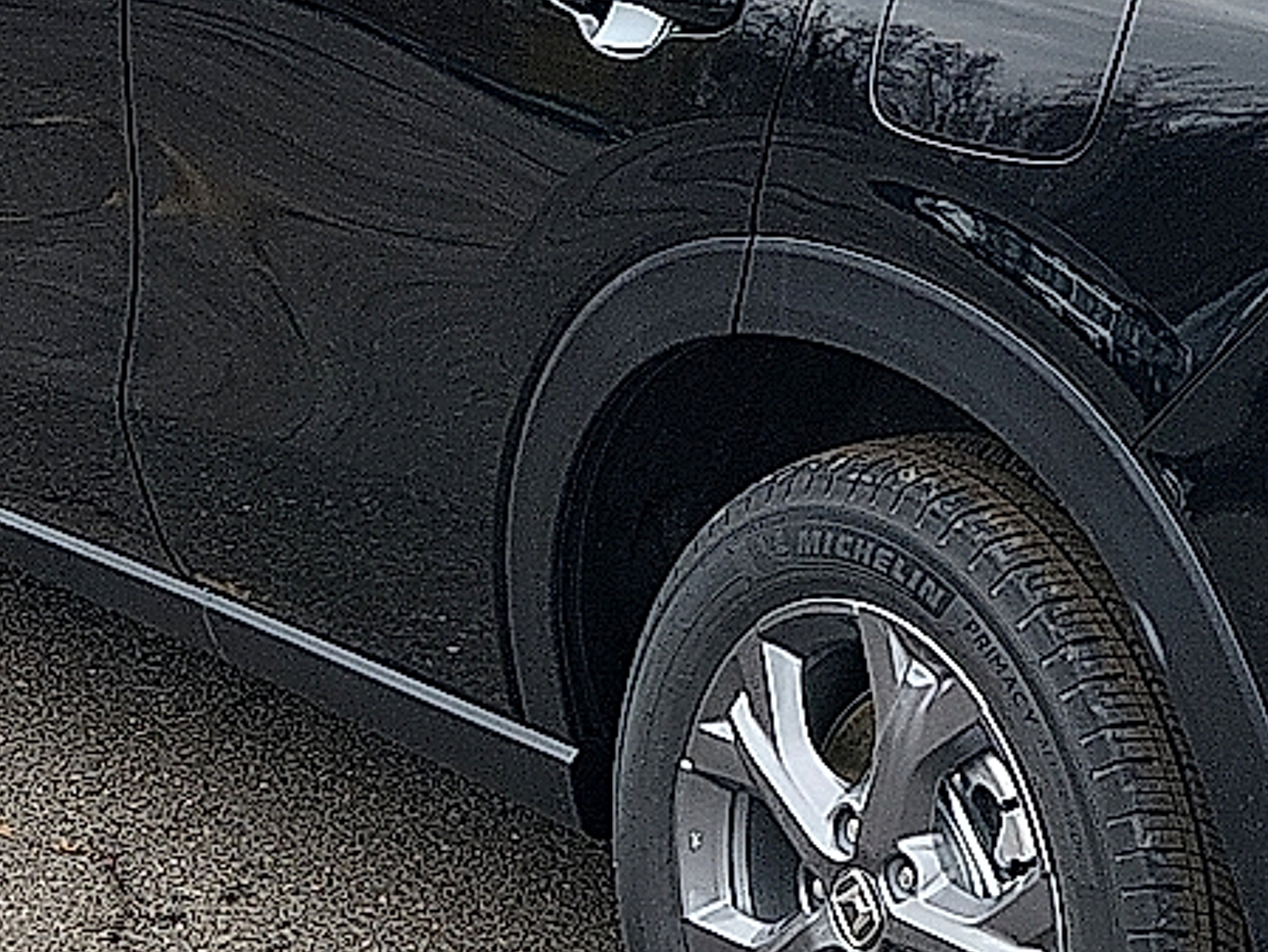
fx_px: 3005
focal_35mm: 82
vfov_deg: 18.0
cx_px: 1197
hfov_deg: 23.1
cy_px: 325
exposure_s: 1/244
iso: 50
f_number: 1.8
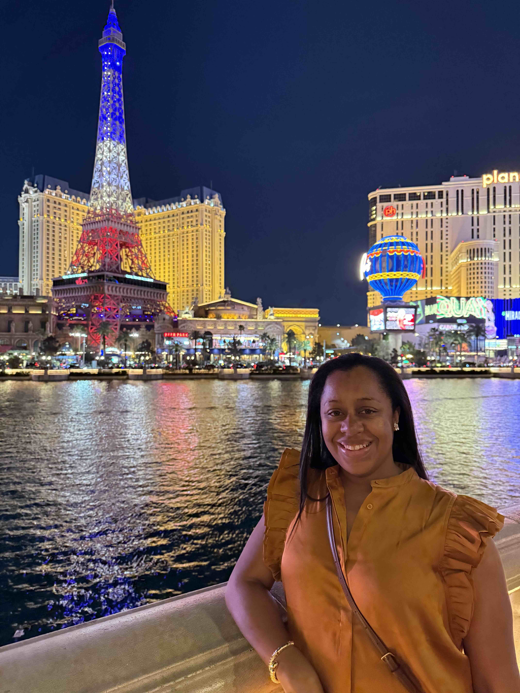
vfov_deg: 71.6
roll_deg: +0.5
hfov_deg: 56.8
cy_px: 346
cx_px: 260
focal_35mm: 24
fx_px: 481
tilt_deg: +1.4
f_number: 1.78
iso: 1250
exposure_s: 1/25
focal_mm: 6.76
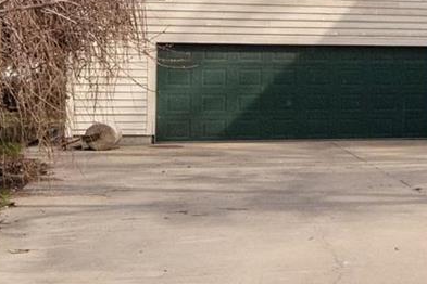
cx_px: 784
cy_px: -40
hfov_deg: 15.3
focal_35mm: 114
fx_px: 1352
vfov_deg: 11.8
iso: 400
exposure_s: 1/800
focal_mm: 14
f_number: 10
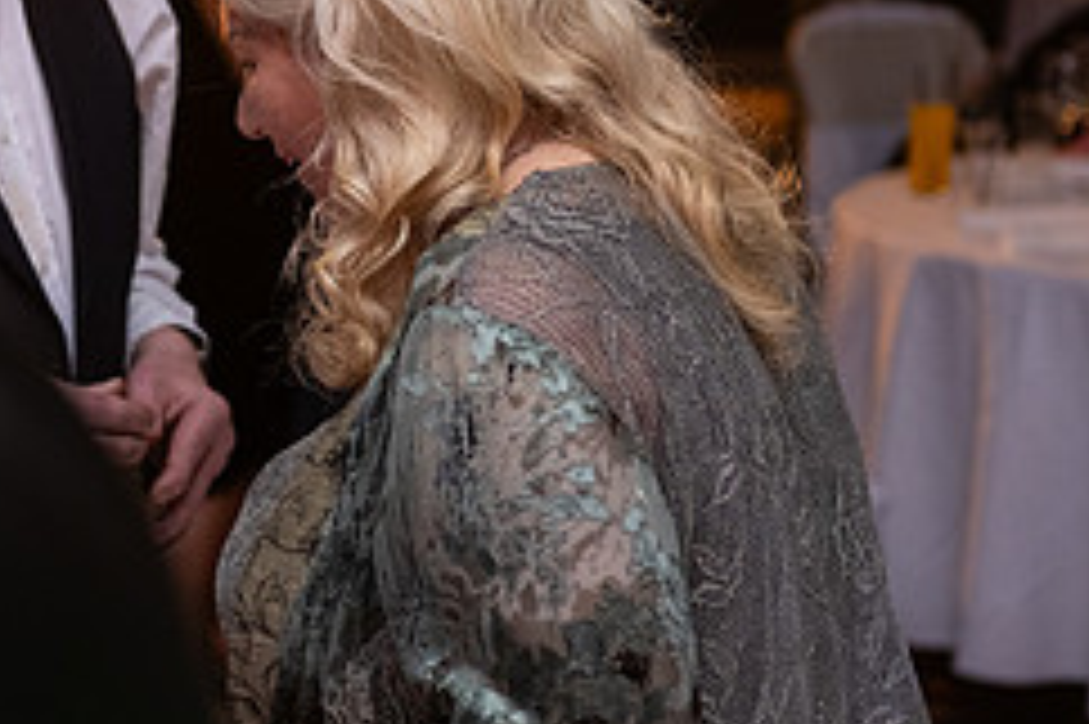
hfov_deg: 14.8
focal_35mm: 139
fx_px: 4202
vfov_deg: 9.8
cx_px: 459
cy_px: 214
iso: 1250
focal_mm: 58
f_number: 3.5
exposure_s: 1/160
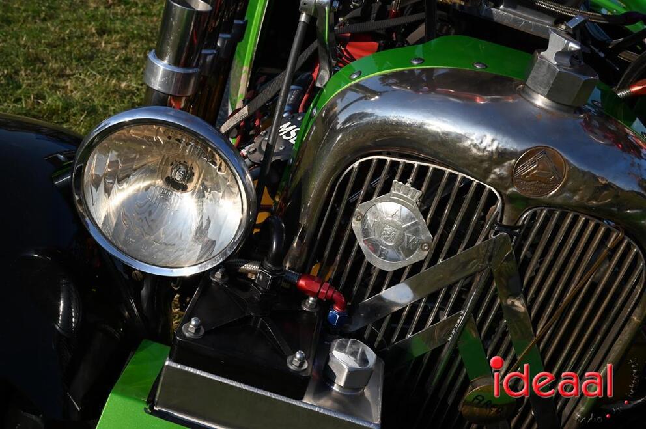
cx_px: 323
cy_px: 214
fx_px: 753
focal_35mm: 42
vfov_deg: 31.8
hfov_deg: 46.4
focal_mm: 42
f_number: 13
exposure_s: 1/640
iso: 640
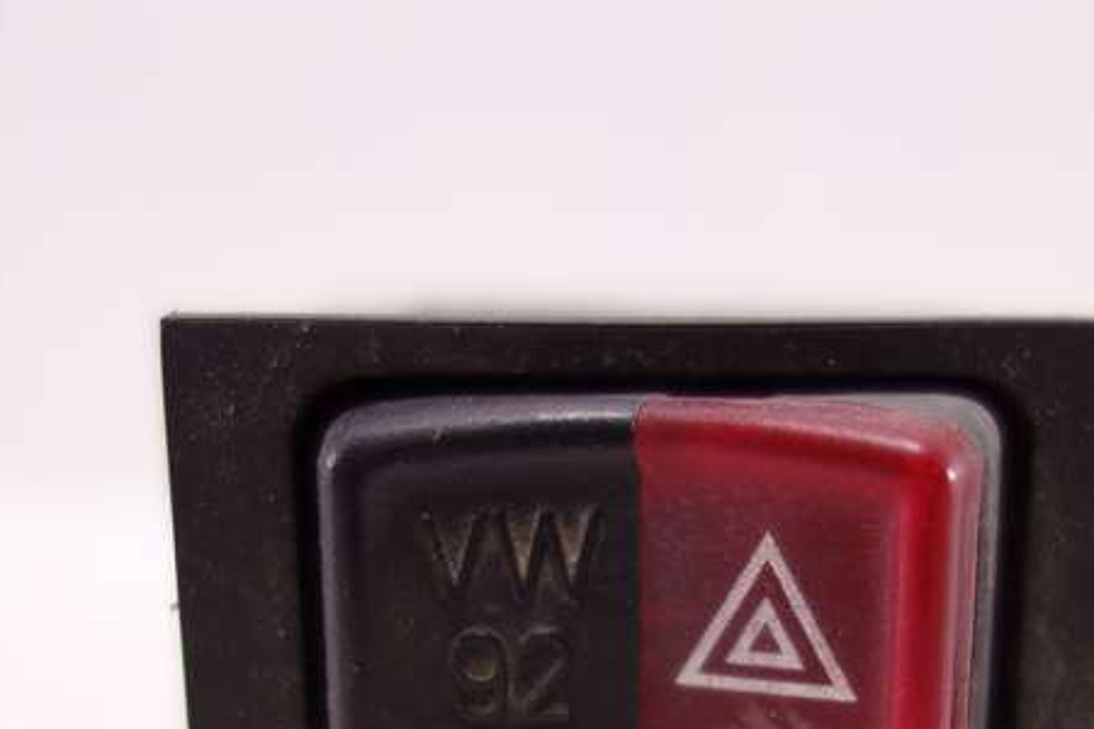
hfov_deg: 38.7
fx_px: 1550
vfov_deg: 25.7
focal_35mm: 51
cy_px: 643
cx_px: 671
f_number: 2
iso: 125
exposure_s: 1/100
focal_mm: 10.4
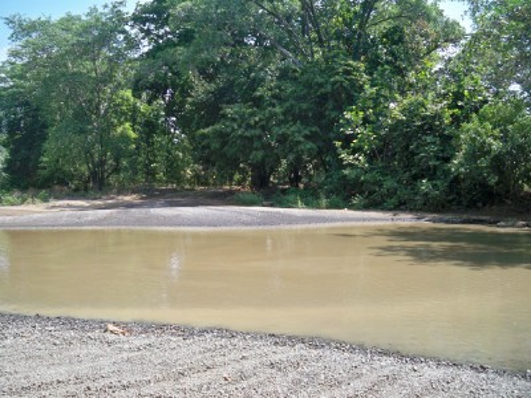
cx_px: 266
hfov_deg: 52.6
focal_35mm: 35
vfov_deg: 40.7
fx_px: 537
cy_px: 199
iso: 64
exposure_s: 1/500
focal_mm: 6.3
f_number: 3.1
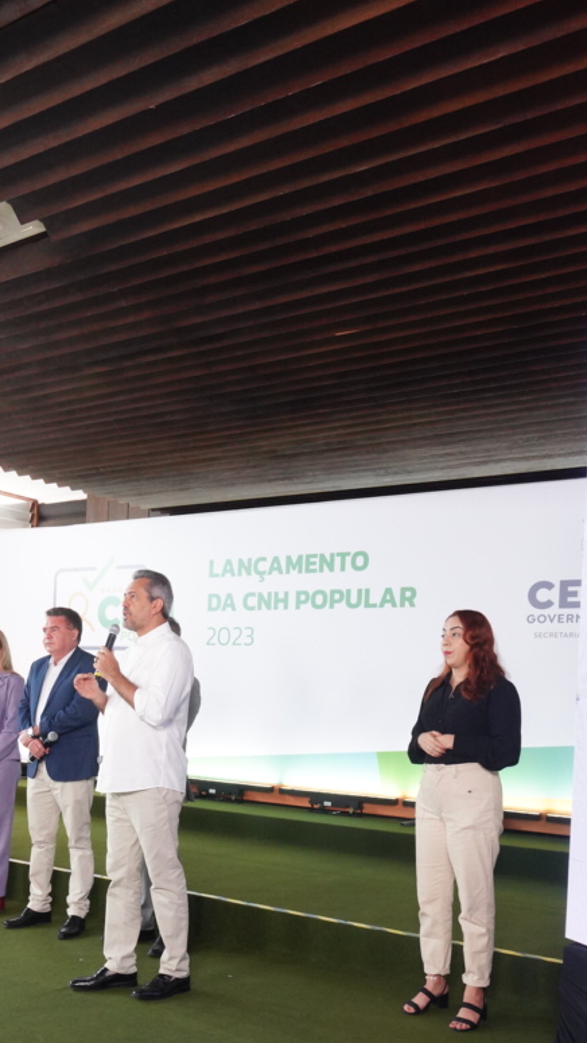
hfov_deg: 33.6
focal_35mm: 35
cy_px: 717
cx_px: 218
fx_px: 967
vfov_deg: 55.1
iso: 2500
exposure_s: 1/160
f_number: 4
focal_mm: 16
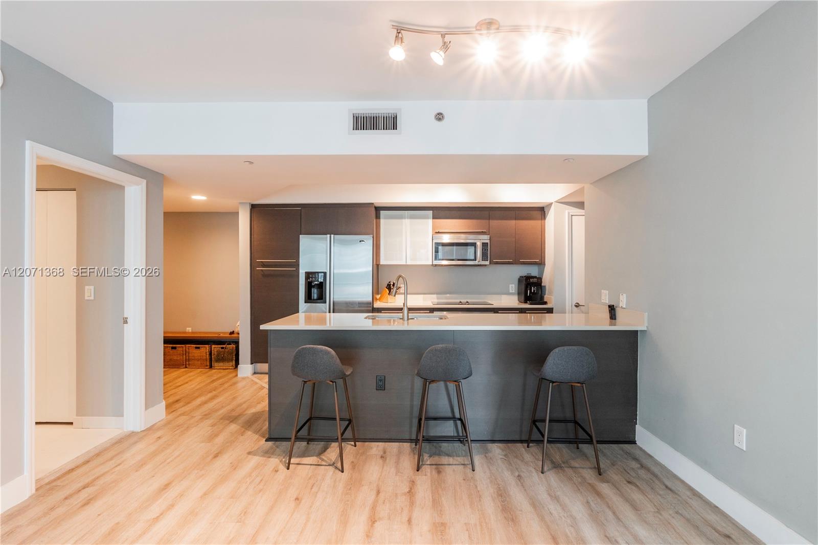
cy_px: 272
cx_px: 409
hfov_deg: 95.0
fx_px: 375
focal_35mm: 16
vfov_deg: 72.0
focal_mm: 11
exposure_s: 1/6
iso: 500
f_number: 6.3
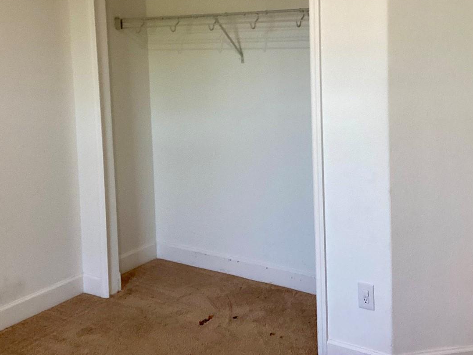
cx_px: 199
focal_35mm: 47
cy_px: 98
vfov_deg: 30.5
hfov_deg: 40.3
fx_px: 642
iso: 125
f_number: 2.4
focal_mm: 3.3
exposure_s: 1/60
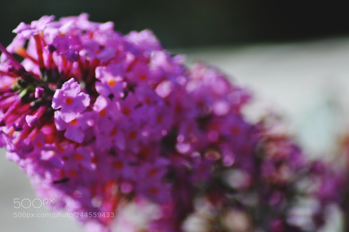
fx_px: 4361
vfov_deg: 3.1
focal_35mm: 450
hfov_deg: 4.6
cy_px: 116
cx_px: 174
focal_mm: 300
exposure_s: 1/1250
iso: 400
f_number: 5.6
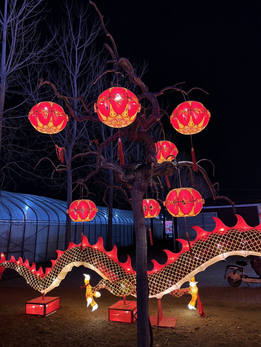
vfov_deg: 67.3
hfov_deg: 53.1
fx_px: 261
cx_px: 130
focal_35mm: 26
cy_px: 174
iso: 400
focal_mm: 5.96
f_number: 1.6
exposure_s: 1/33
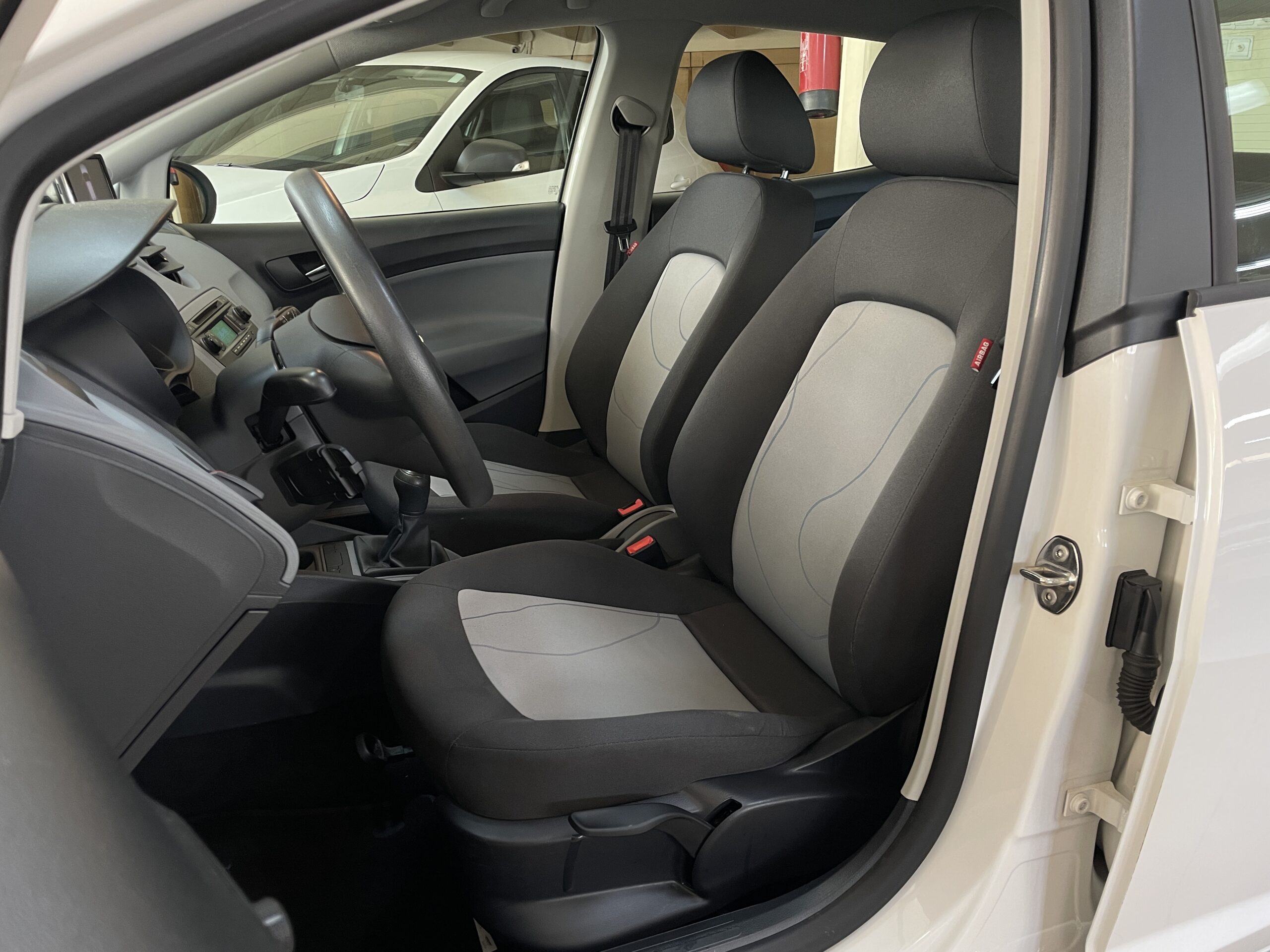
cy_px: 476
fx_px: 954
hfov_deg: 67.3
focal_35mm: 26
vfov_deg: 53.1
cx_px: 635
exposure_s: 1/50
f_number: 1.6
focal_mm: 4.2
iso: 160
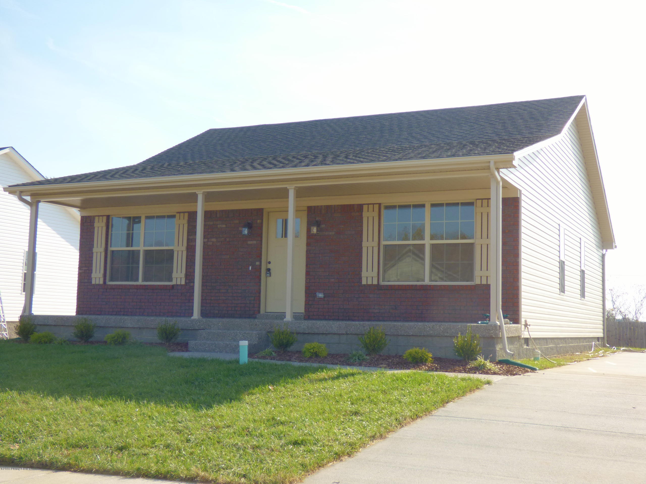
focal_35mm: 44
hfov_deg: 42.9
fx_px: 821
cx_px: 323
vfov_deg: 32.9
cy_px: 242
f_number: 3.7
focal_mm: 7.79
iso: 100
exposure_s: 1/640
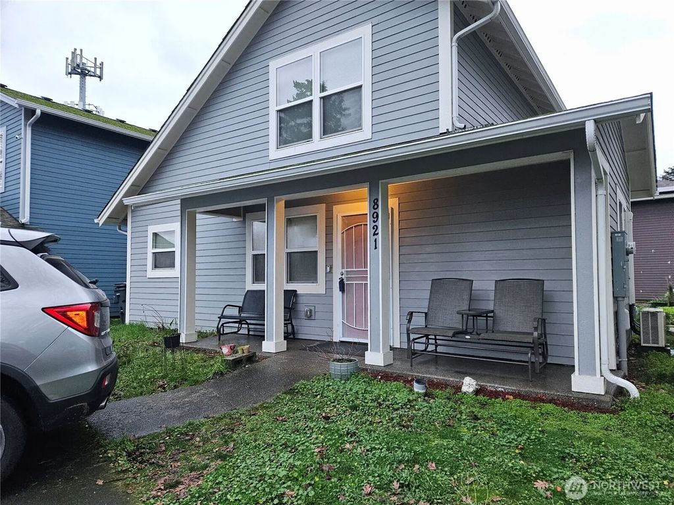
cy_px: 252
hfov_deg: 73.9
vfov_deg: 58.9
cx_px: 337
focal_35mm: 23
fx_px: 448
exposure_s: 1/120
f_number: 1.8
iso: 400
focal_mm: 5.4
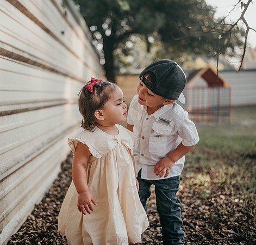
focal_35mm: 44
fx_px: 356
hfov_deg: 39.3
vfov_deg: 37.9
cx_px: 101
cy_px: 122
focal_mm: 35
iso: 64
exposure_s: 1/1600
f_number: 1.6
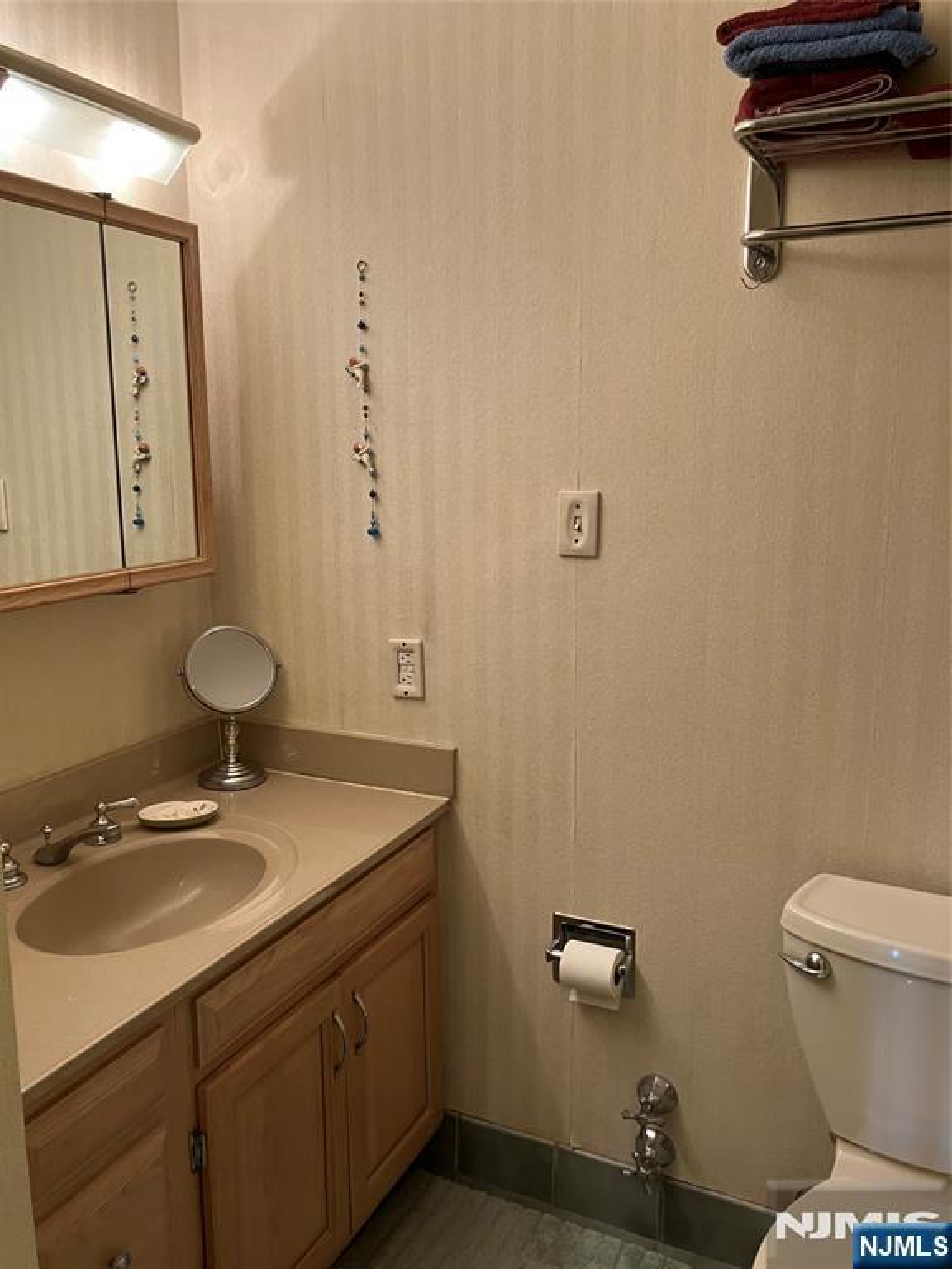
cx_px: 476
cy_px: 634
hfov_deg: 49.7
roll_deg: +0.6
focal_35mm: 28
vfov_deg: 63.4
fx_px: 1027
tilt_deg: -10.0
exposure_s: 1/60
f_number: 1.8
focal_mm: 3.99
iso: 125
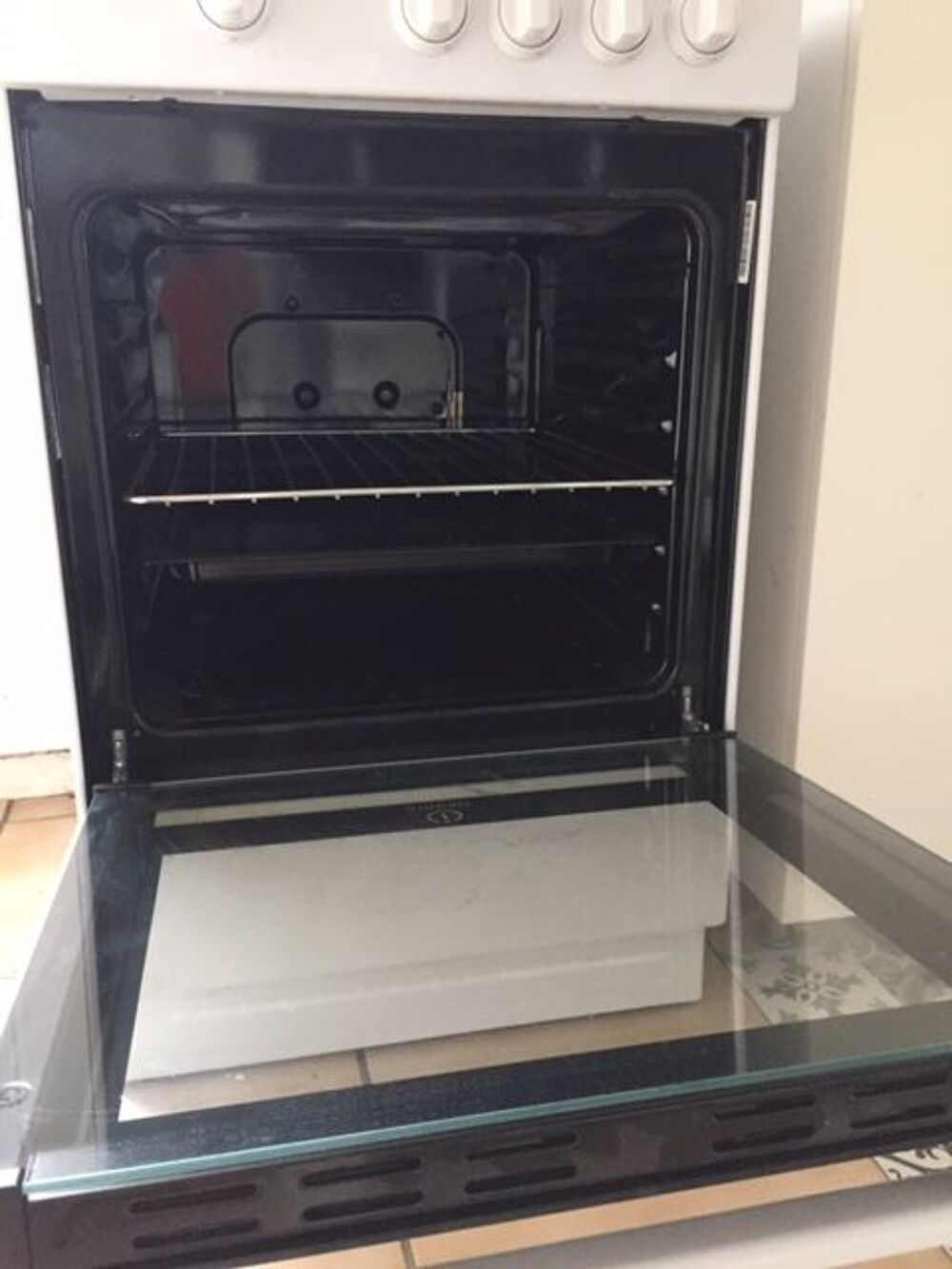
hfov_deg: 48.2
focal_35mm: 29
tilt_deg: -16.4
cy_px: 634
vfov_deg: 61.7
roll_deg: +0.8
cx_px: 476
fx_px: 1063
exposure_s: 1/17
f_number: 2.2
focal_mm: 4.15
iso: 320
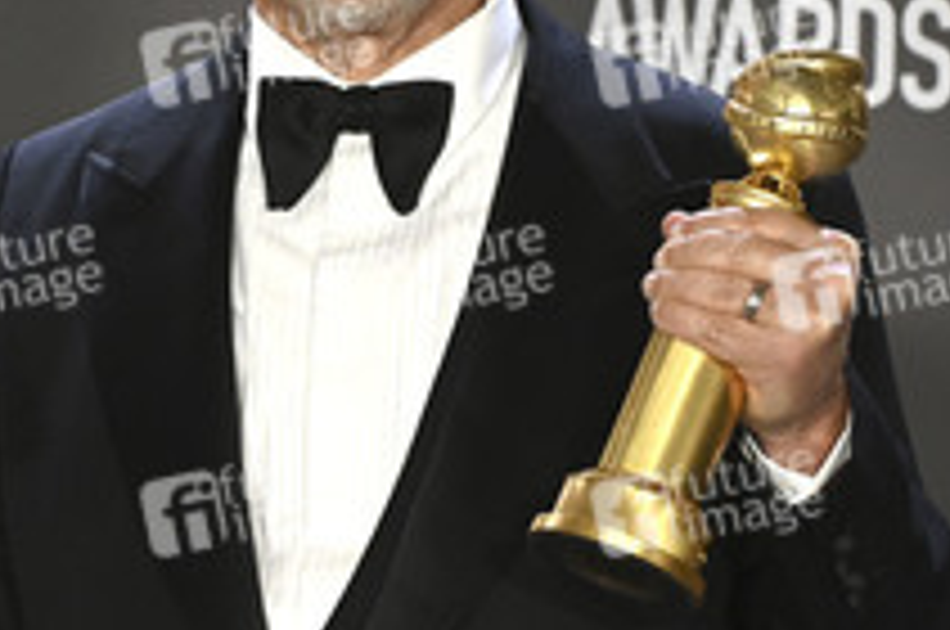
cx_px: 317
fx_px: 8721
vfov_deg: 4.1
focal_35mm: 331
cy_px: 166
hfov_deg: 6.2
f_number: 8
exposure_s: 1/400
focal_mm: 155
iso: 6400
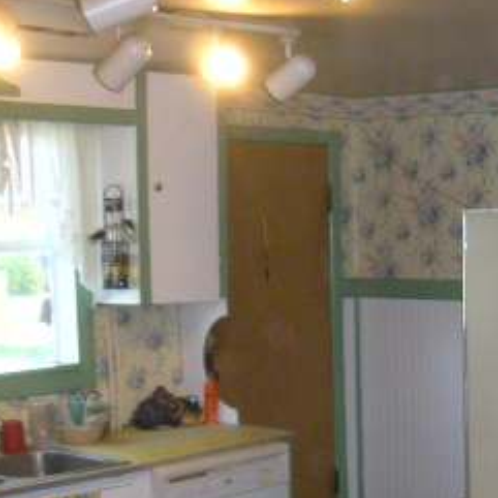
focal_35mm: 82
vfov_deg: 20.7
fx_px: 1335
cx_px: 649
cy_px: 455
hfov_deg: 19.5
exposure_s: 1/51.4
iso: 302
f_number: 3.8
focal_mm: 5.9
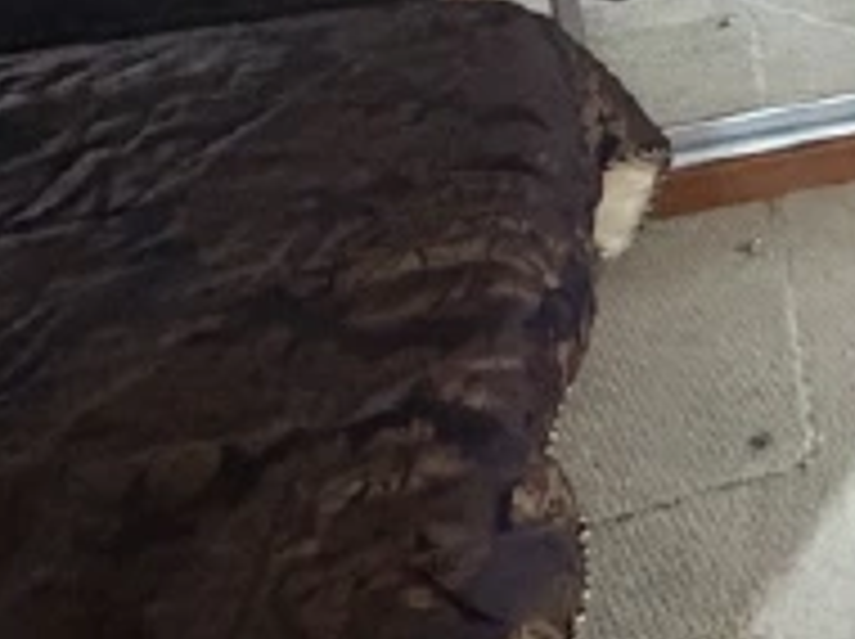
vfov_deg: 21.8
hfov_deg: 25.1
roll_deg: +0.5
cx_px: 1274
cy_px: -238
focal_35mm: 59
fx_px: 1455
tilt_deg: -16.2
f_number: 2.2
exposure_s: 1/60
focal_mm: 2.22
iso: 1000
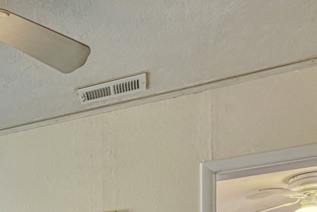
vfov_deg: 20.8
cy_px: 361
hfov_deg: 32.6
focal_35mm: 49
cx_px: -71
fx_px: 431
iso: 400
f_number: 8
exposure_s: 1/10
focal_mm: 14
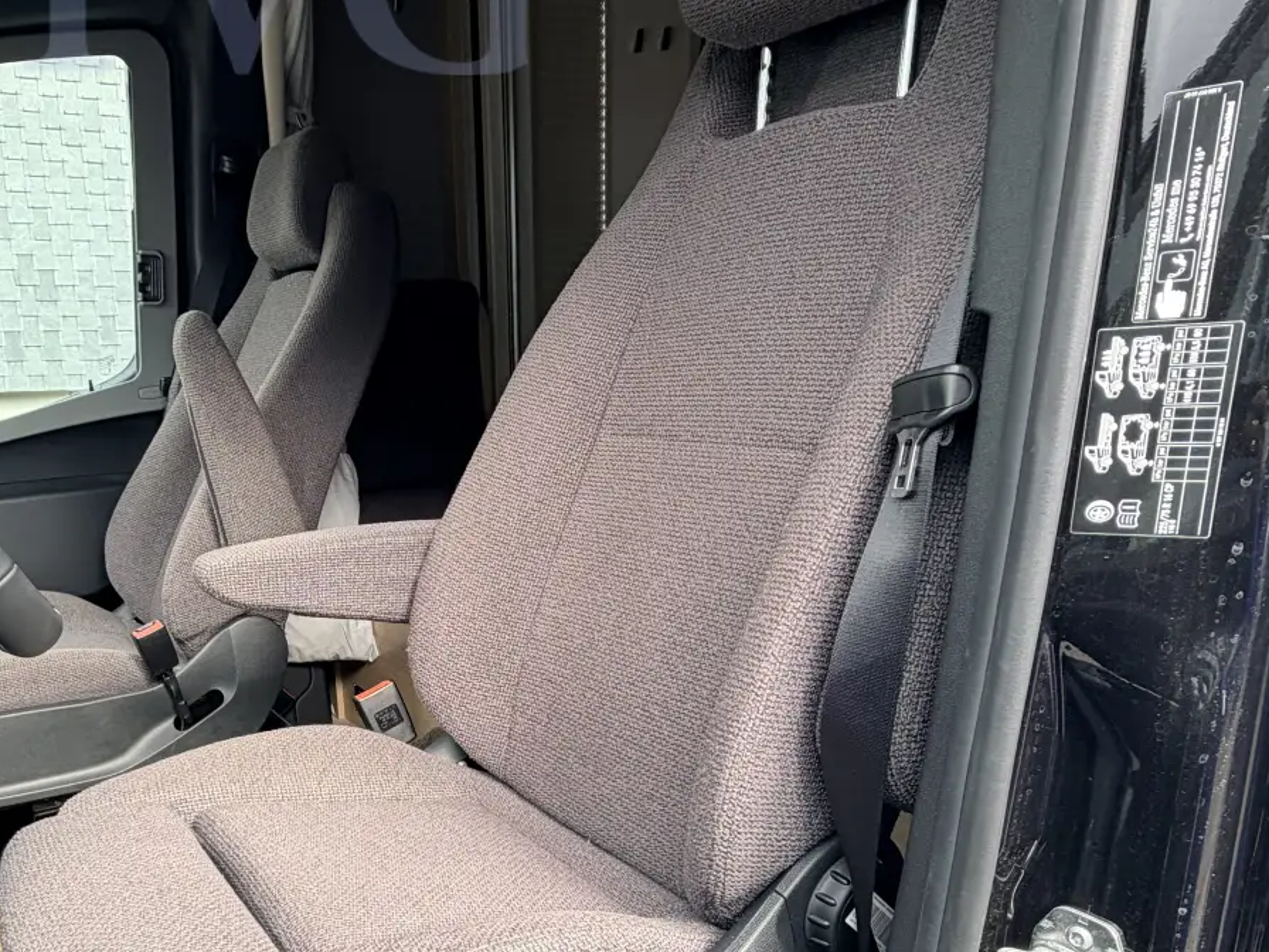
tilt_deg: -14.2
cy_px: 680
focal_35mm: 30
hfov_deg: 57.4
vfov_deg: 45.6
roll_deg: +1.9
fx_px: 1100
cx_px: 341
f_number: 2.2
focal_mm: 2.22
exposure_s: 1/121
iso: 64
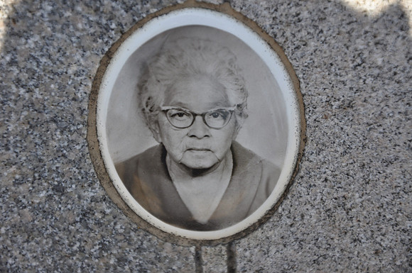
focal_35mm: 158
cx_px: 206
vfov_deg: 8.7
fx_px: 1800
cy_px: 136
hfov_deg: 13.1
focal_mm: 105
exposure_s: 1/125
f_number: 5.6
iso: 320
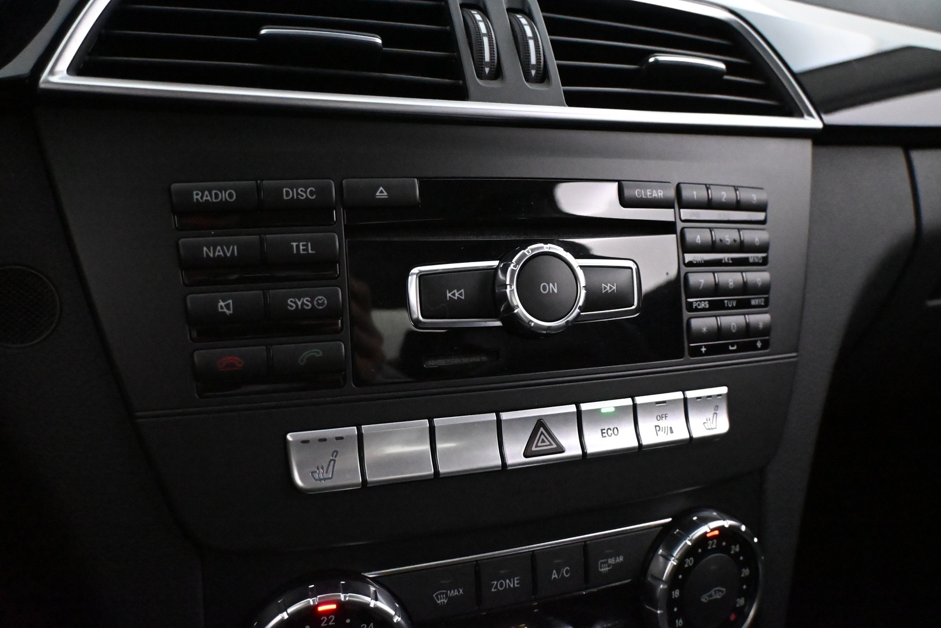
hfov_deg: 61.9
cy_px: 314
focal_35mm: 30
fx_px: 784
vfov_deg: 43.6
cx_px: 470
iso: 12800
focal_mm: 20
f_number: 3.8
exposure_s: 1/100
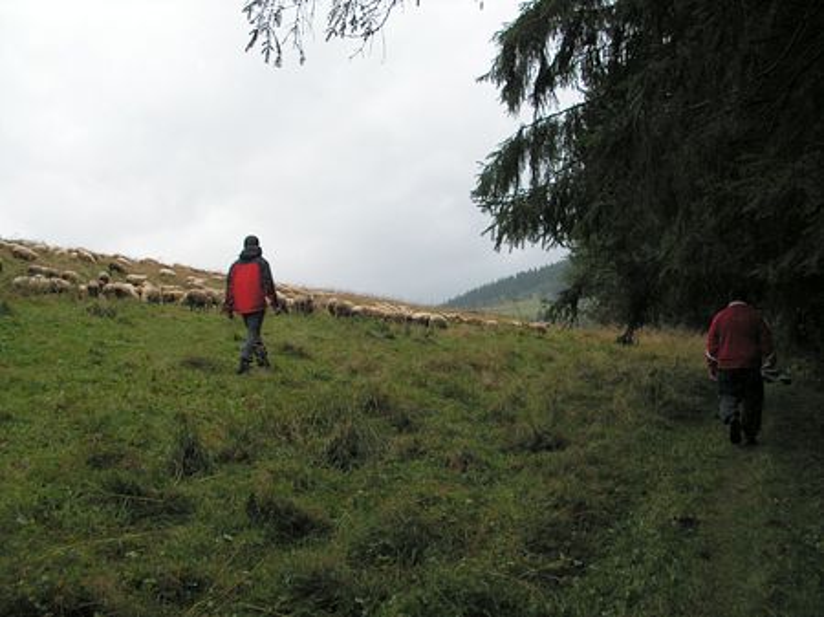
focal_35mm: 36
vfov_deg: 39.6
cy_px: 308
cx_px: 412
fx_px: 856
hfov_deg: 51.4
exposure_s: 1/40
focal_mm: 6
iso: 50
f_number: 3.2
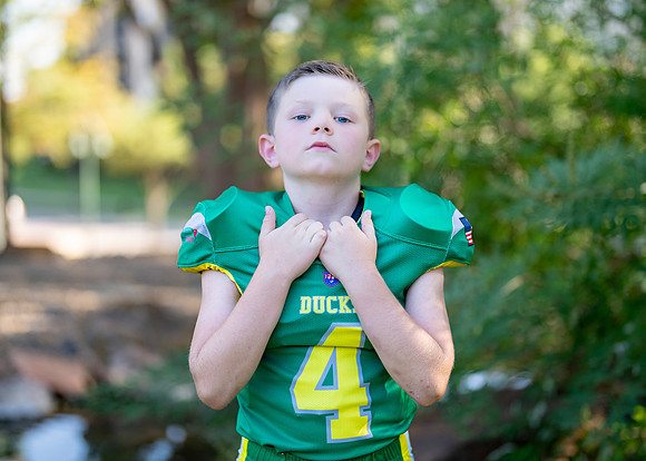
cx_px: 310
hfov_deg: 29.0
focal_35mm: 68
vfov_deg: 20.9
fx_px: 1247
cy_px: 219
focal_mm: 50
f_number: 1.2
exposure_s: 1/1000
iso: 100
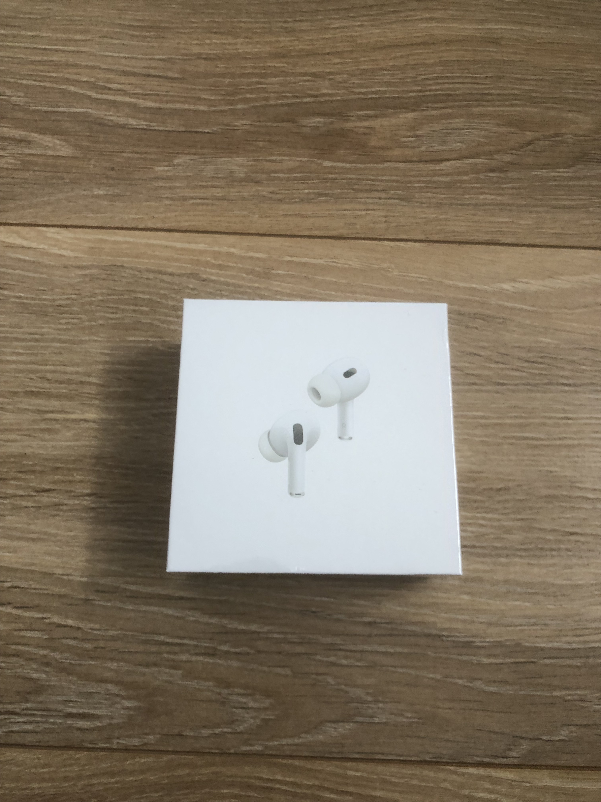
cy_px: 401
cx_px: 300
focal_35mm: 28
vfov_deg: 63.4
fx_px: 648
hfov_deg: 49.7
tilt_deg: -72.6
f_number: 1.8
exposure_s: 1/15
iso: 40
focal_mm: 4
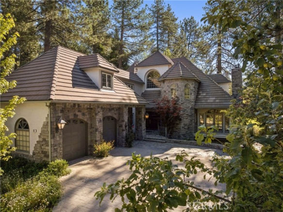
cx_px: 142
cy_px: 106
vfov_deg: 56.8
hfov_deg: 71.6
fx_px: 196
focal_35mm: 24
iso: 100
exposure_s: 1/60
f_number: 2.8
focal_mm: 12.3
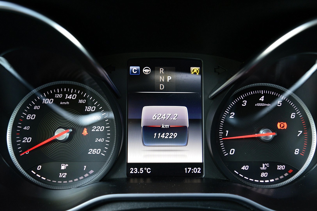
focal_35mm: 33
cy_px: 106
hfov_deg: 57.3
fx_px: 290
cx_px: 158
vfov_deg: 39.9
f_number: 3.8
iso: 800
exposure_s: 1/50
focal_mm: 22
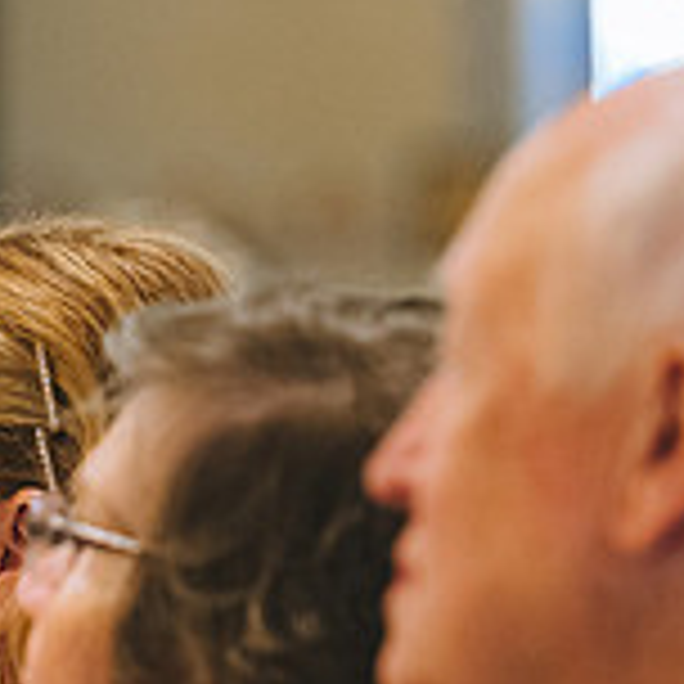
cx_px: -212
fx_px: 9814
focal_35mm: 439
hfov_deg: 4.0
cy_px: 637
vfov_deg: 4.0
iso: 3200
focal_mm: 135
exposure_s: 1/160
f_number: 2.8
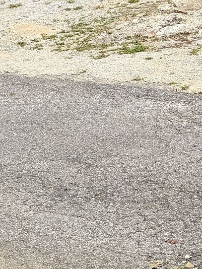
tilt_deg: -1.1
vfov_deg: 18.0
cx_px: 245
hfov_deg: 14.1
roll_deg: -2.7
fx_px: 793
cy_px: -81
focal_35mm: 102
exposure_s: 1/4405
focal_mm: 6.76
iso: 80
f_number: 1.78
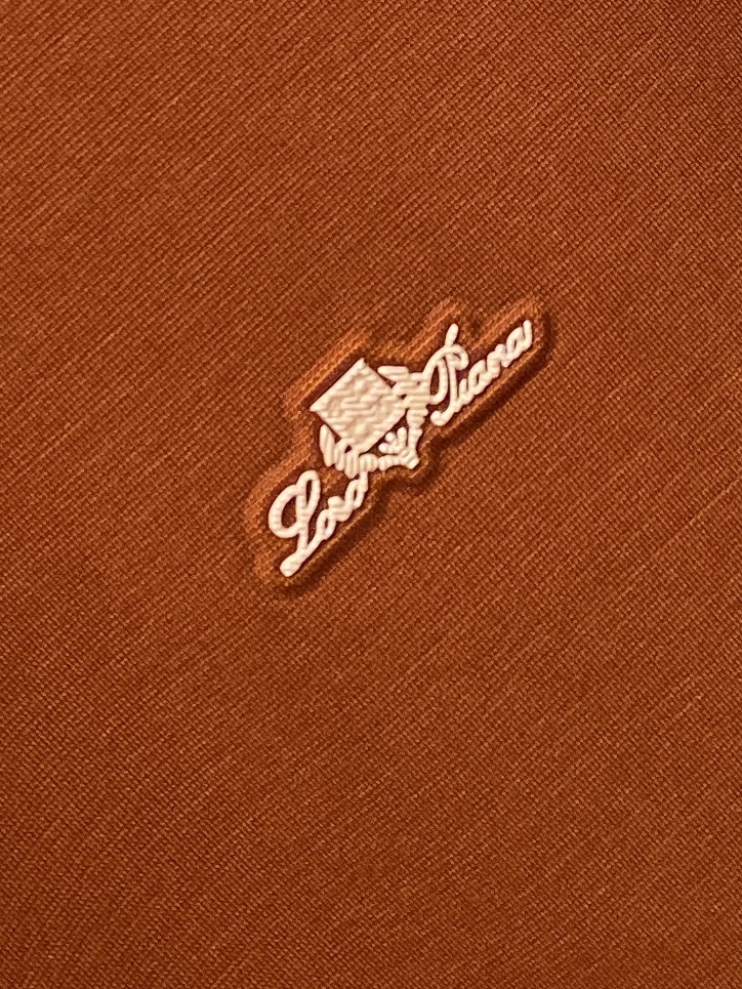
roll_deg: +38.3
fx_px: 743
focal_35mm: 26
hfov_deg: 53.1
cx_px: 371
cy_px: 494
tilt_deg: -10.5
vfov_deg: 67.3
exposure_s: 1/104
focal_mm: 4.25
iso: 125
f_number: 1.8
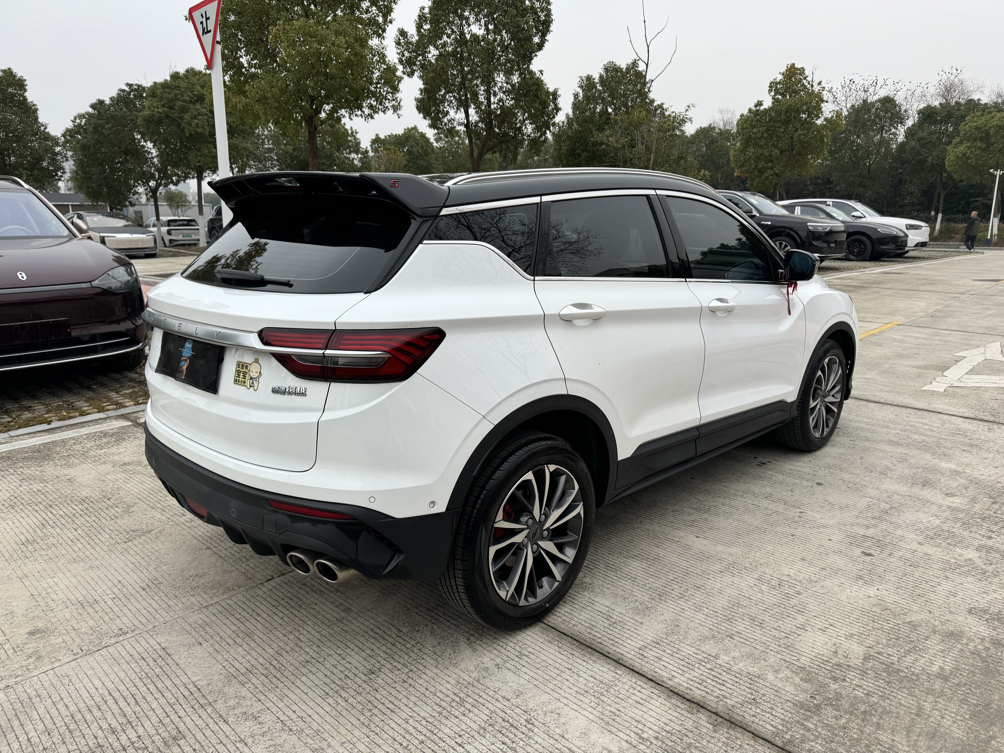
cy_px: 376
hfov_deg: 71.6
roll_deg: +0.4
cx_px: 502
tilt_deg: -12.6
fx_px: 696
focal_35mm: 24
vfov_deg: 56.8
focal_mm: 6.76
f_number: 1.78
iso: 80
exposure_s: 1/121
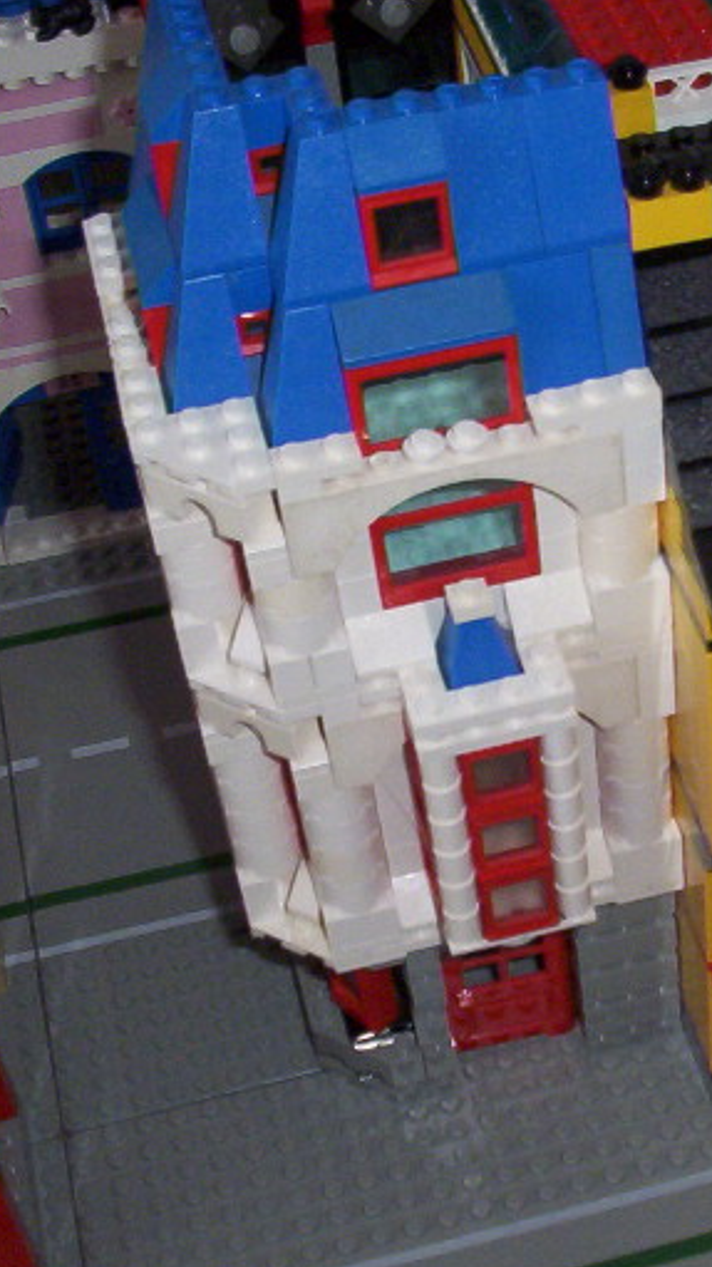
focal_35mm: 68
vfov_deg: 31.0
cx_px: 702
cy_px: 734
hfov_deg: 17.3
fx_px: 2285
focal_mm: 6
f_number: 4.5
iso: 140
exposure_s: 1/30
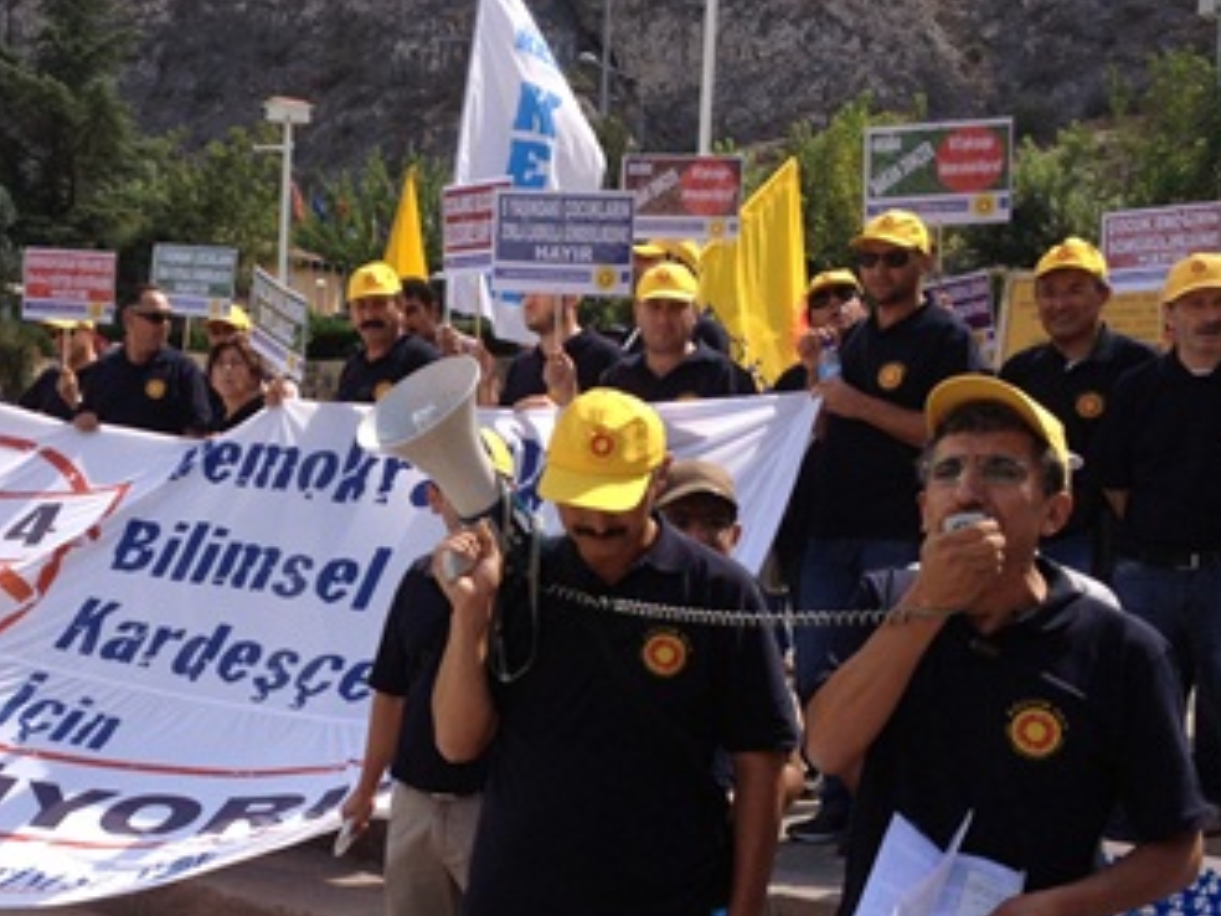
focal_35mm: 64
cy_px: 659
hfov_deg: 29.8
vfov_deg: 22.8
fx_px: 2257
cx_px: 309
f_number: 2.4
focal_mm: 4.28
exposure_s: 1/1022
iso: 64
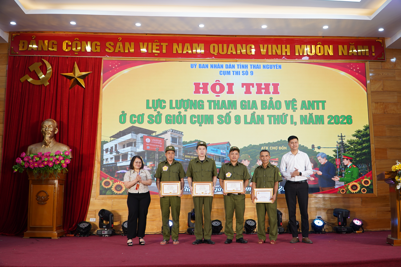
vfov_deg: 42.3
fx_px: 345
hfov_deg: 60.3
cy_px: 134
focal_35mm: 31
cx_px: 200
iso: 100
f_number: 4
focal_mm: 21
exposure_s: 1/40
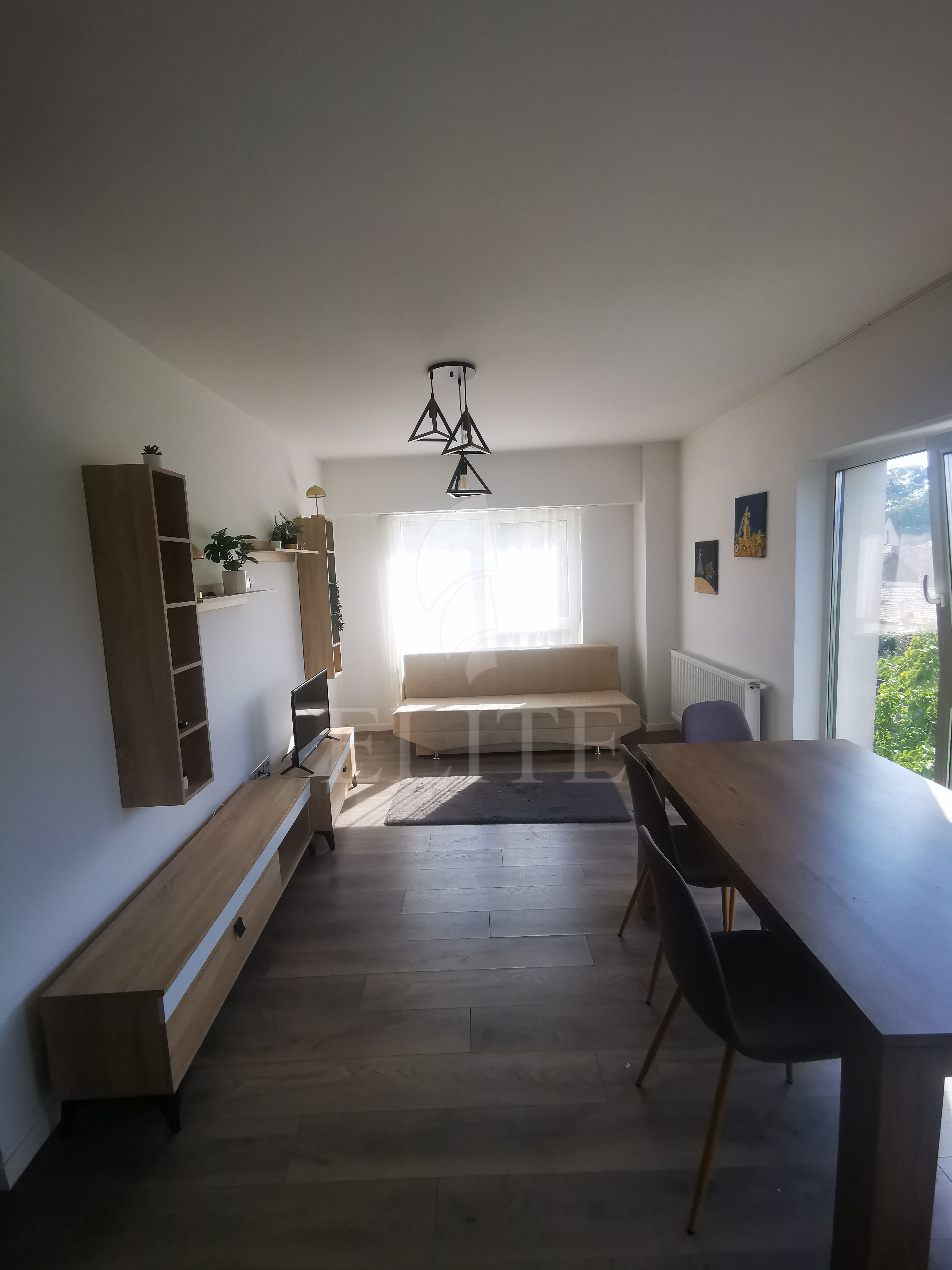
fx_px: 587
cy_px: 635
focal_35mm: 16
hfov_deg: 78.1
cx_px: 476
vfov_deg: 94.5
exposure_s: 1/144
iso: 50
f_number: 2.2
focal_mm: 2.35
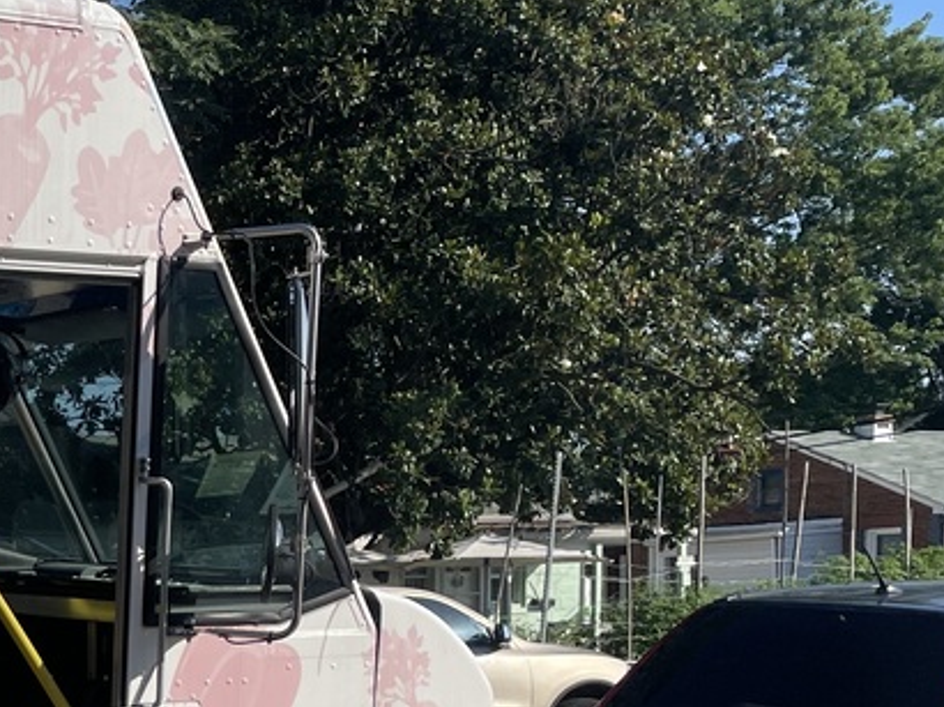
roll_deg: +1.4
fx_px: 1772
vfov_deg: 21.6
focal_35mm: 65
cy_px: 746
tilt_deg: -5.0
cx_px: -212
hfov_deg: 26.3
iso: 32
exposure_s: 1/4831
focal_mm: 4.2
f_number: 1.6
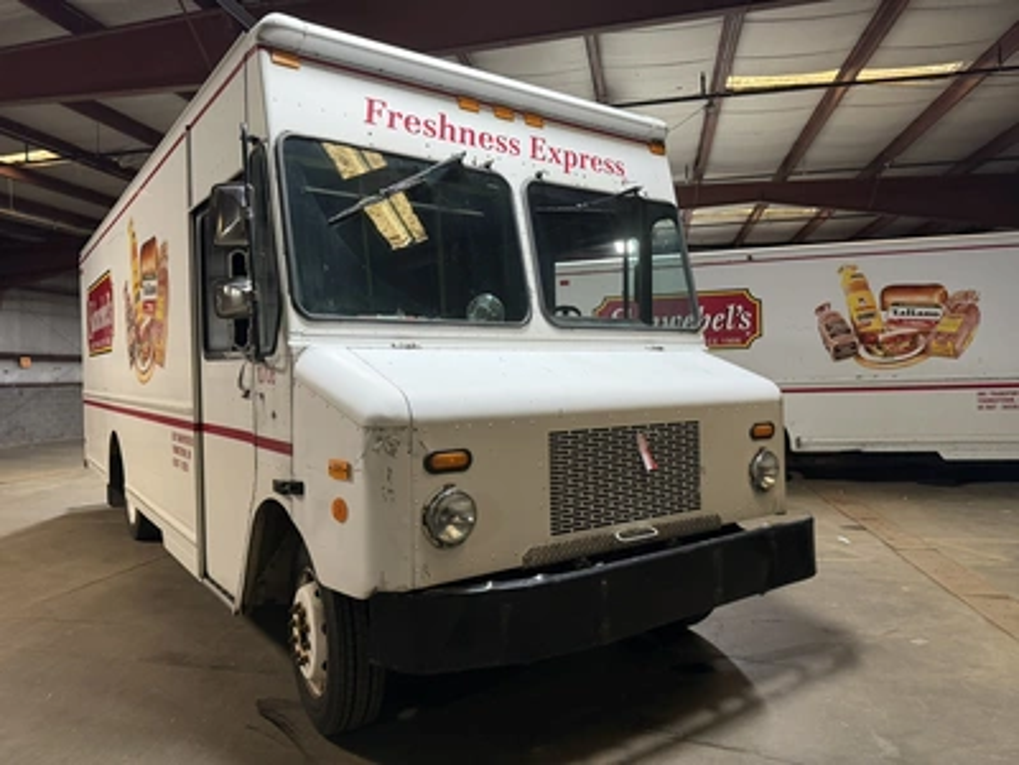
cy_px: 382
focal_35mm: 24
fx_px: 706
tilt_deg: +2.9
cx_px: 510
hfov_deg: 71.6
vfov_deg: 56.8
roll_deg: +0.6
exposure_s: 1/60
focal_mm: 6.76
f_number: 1.78
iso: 400
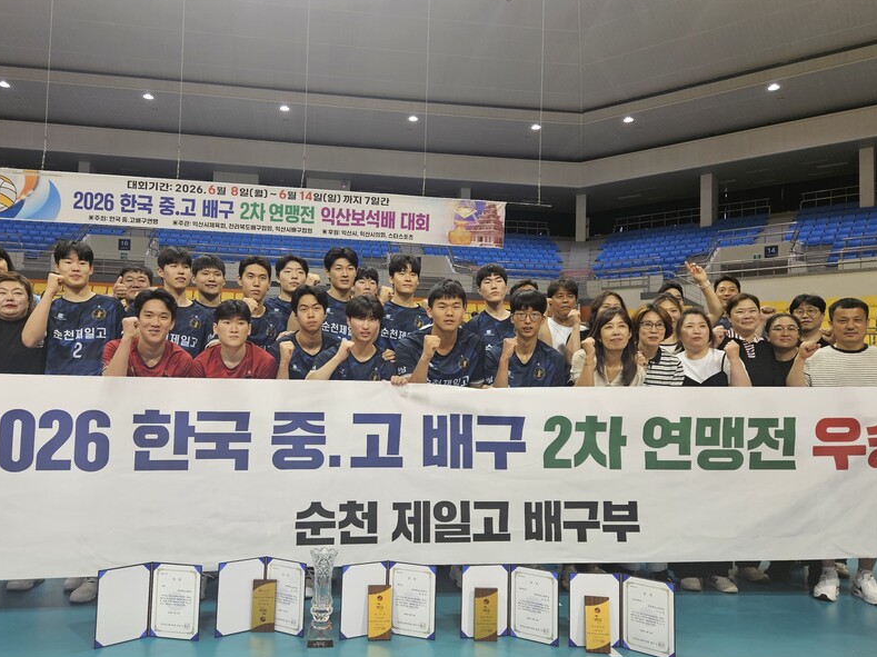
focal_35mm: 28
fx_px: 709
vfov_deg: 49.7
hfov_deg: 63.4
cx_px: 399
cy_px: 357
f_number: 1.8
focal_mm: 5.4
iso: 80
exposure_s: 1/120
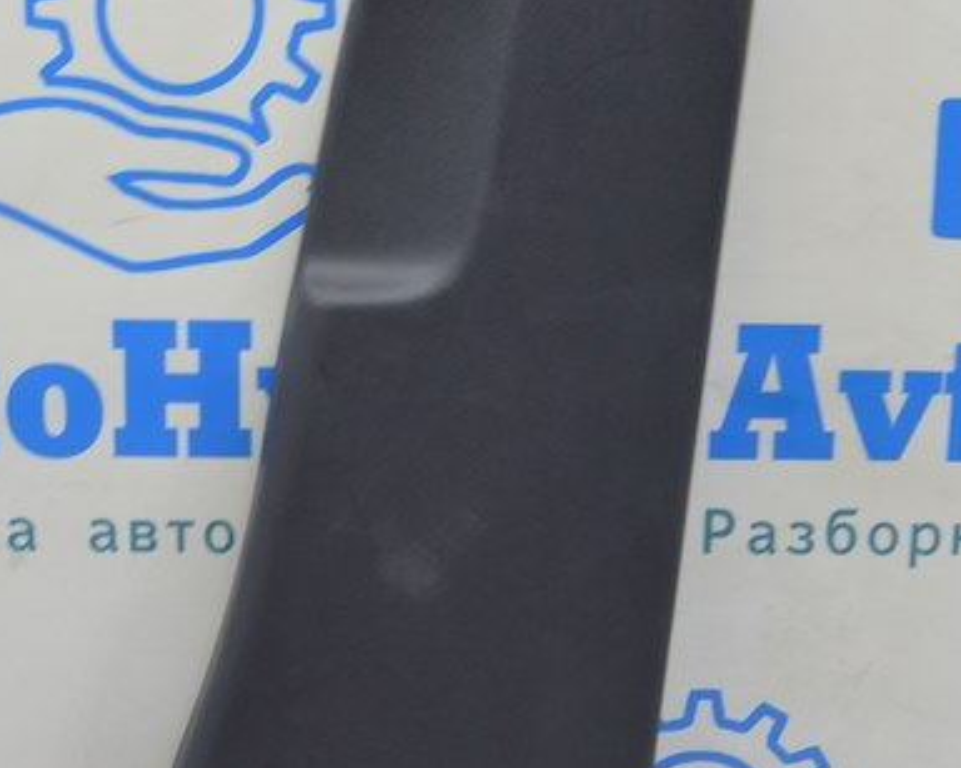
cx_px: 348
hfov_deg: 25.3
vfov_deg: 20.4
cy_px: 449
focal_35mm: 75
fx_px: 2133
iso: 400
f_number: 5.6
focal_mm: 20
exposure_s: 1/20
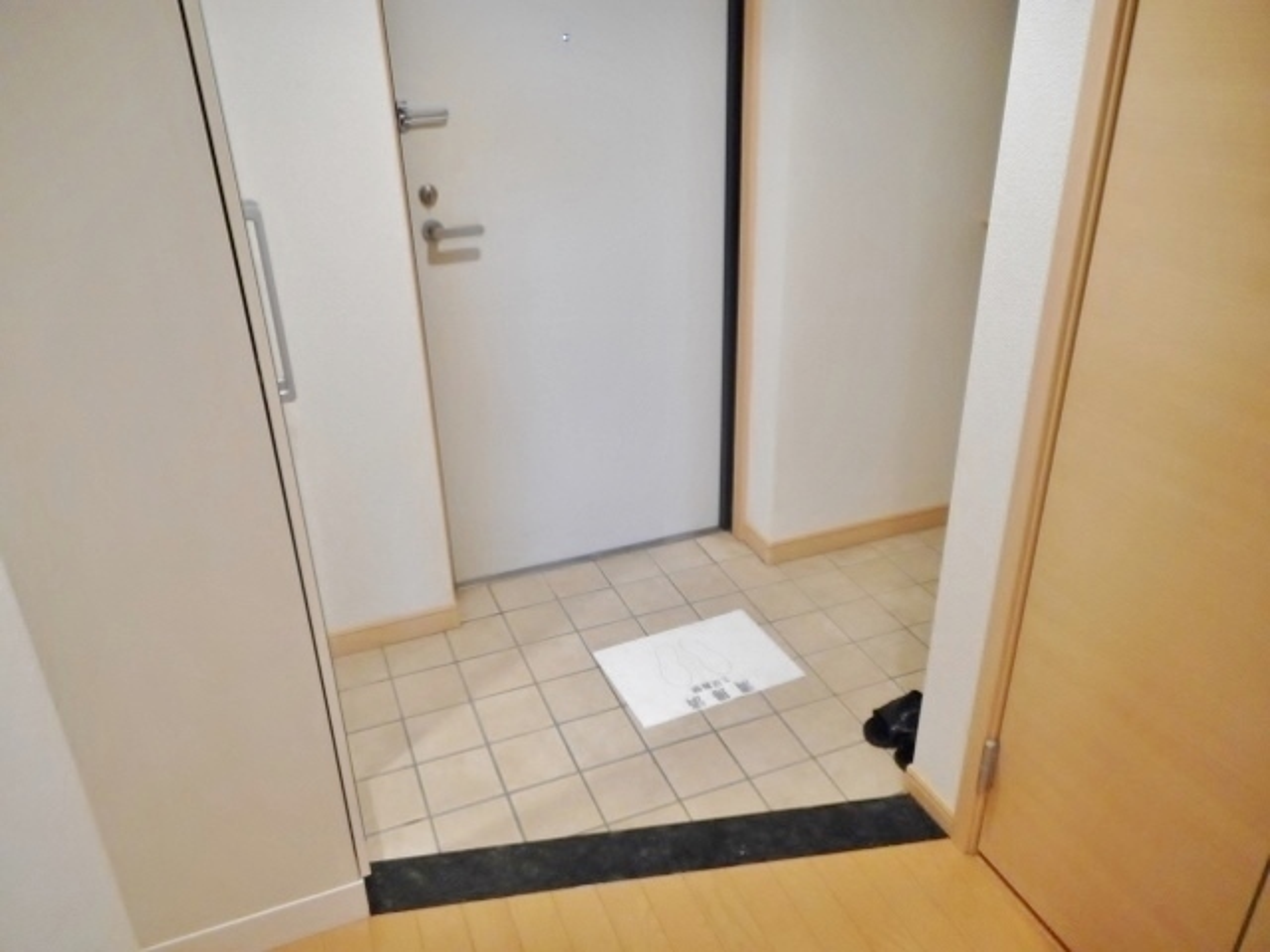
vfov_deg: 54.9
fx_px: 917
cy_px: 476
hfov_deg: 69.4
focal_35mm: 25
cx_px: 635
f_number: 3.7
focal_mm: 4.5
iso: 400
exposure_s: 1/10
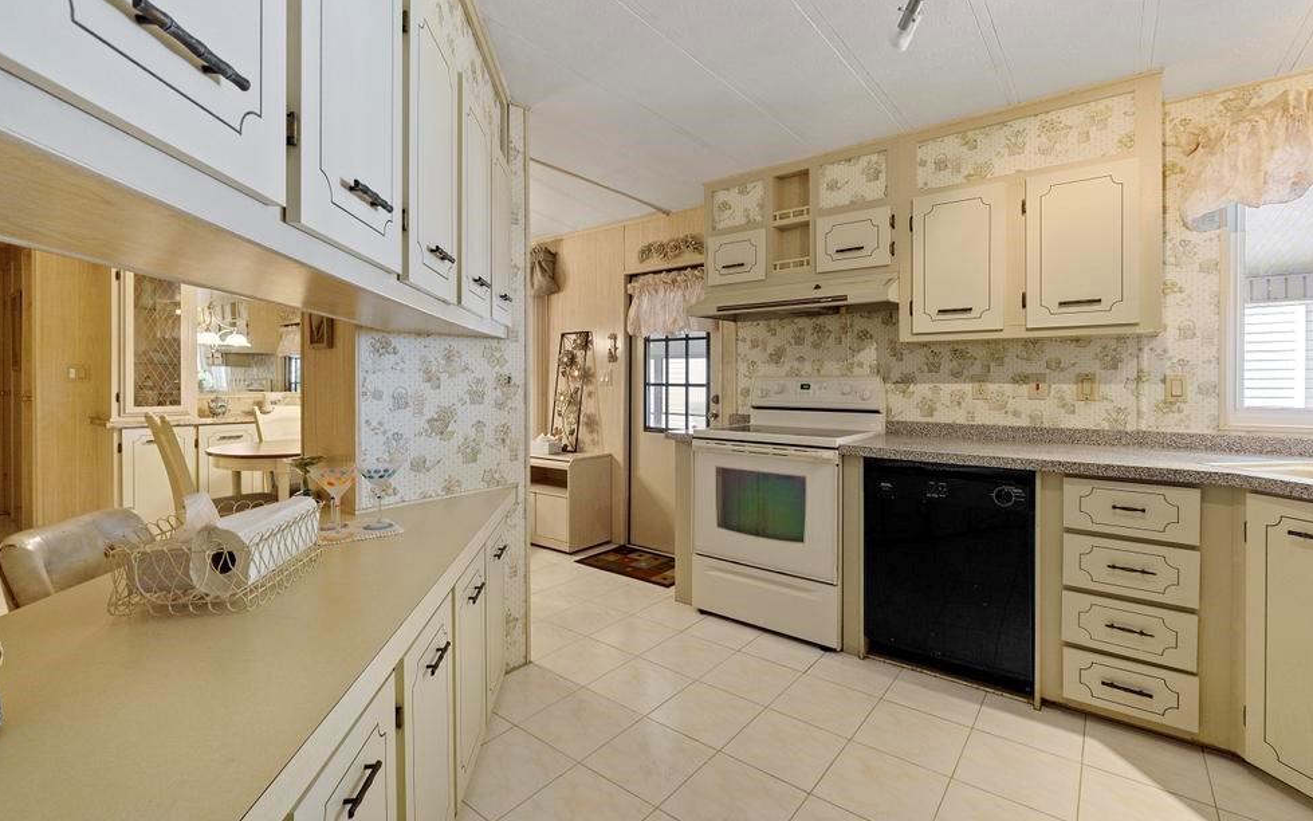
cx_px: 683
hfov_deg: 97.8
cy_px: 388
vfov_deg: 71.2
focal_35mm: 16
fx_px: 573
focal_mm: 10
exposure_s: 1/5
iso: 100
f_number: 6.3
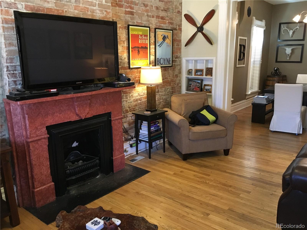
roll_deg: +0.9
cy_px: 115
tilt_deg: -12.6
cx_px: 154
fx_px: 257
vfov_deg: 48.2
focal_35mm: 29
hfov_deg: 61.7
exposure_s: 1/30
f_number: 2.2
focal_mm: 4.15
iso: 200
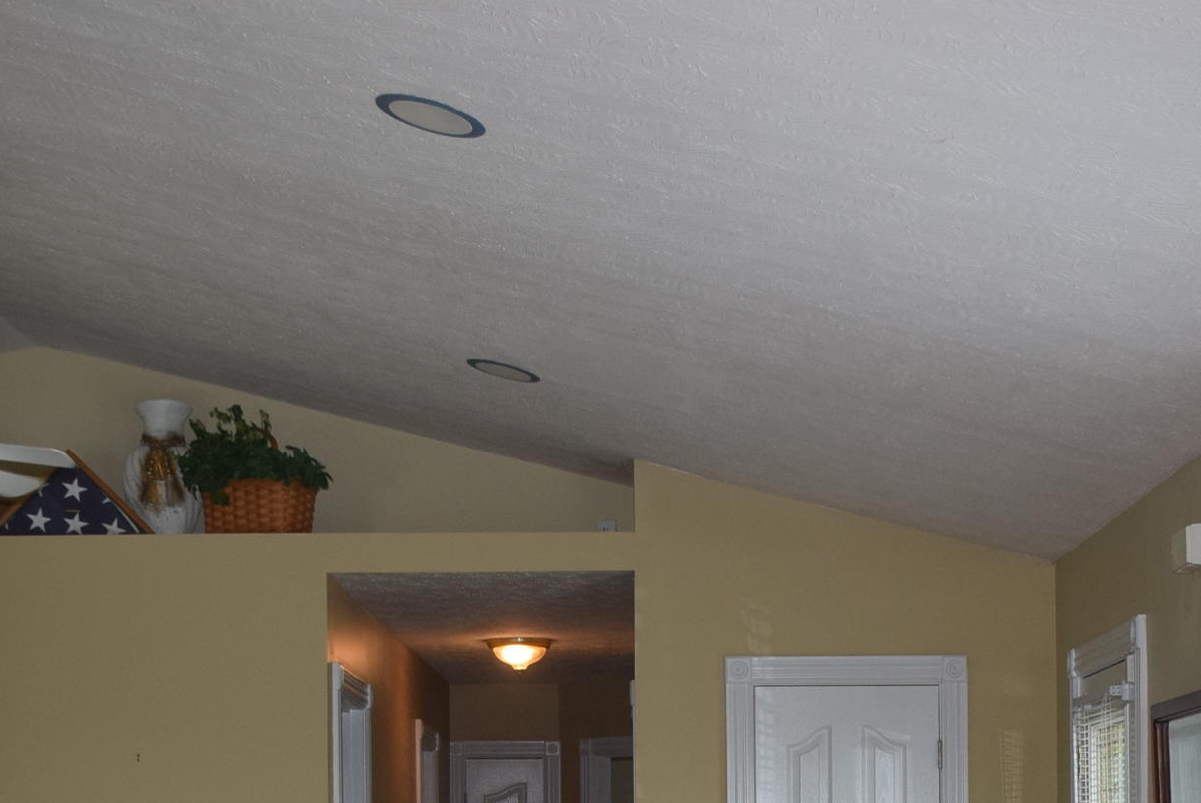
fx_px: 2471
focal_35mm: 74
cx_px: 773
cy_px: 984
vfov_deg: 17.5
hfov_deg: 27.2
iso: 450
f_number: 5.6
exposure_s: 1/125
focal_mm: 20
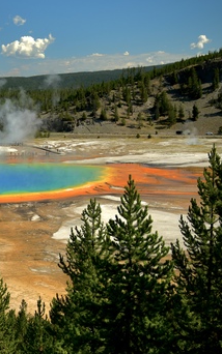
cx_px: -26
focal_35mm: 55
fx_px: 532
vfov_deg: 36.9
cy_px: 172
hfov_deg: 22.2
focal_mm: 22
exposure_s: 1/320
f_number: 7.1
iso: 100
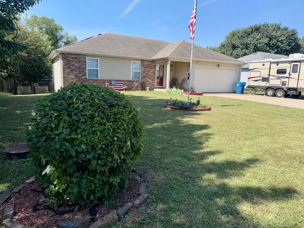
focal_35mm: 24
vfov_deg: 56.8
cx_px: 152
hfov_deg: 71.6
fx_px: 211
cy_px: 114
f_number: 1.78
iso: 50
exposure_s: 1/2481
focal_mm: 6.76
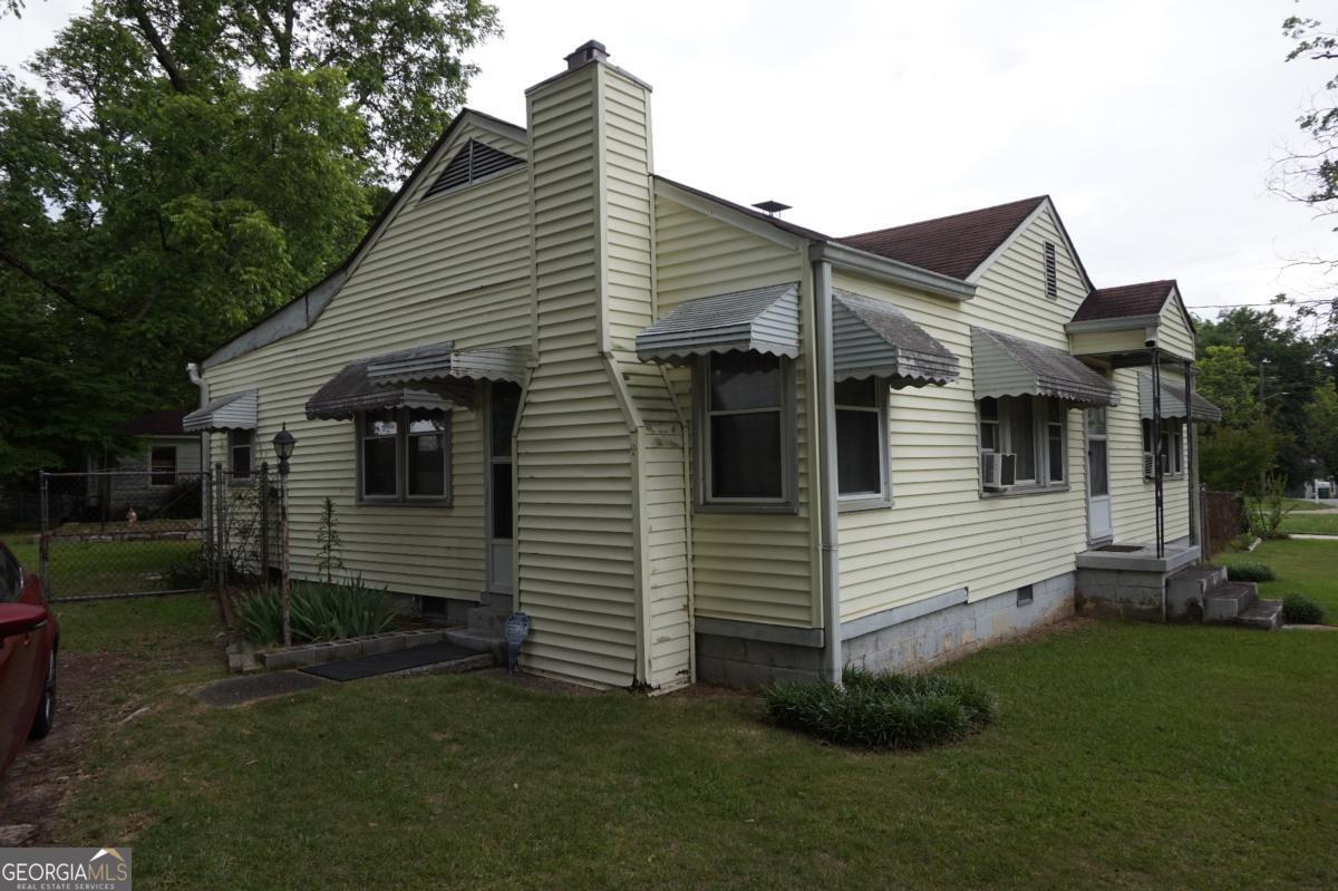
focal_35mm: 24
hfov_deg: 73.8
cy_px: 446
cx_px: 669
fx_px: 892
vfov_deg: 53.1
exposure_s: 1/200
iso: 100
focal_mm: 16
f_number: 5.6
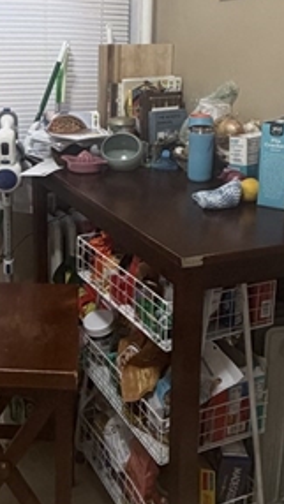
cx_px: 41
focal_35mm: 41
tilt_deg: -9.8
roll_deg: -1.0
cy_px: 146
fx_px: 549
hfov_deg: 28.2
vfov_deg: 48.1
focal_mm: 2.22
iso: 250
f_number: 2.2
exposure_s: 1/60
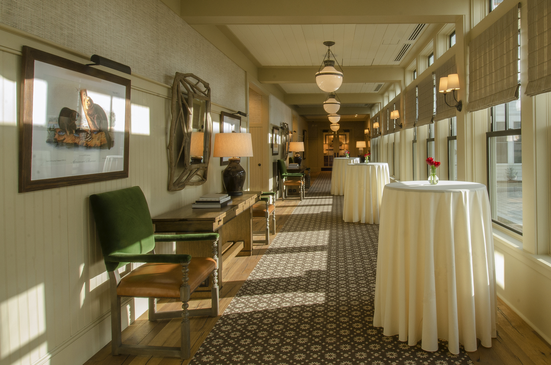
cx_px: 276
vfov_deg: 67.1
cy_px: 182
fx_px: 275
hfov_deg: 90.1
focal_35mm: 18
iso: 160
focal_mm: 12
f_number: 22
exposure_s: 1/4
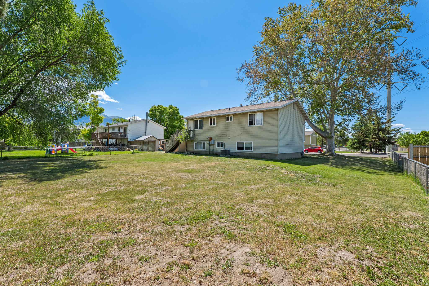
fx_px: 191
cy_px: 143
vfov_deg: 73.7
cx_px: 214
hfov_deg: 96.7
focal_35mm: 16
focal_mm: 16
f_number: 9
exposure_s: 1/250
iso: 400
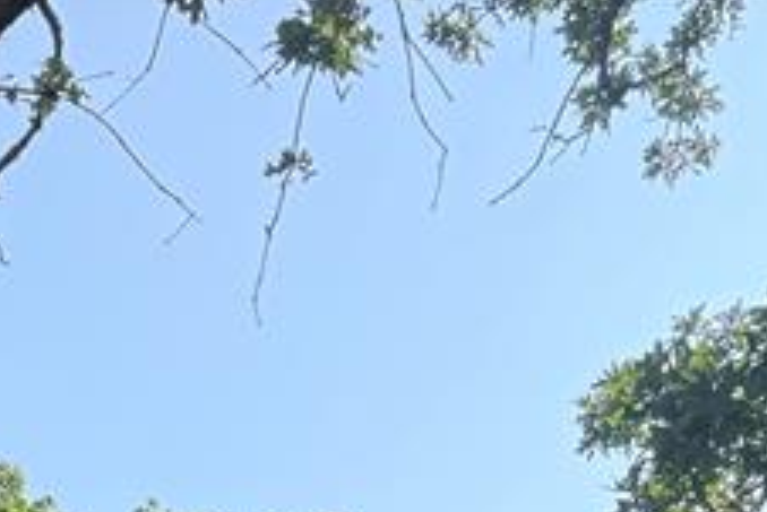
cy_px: 1292
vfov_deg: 10.3
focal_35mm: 113
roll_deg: -0.4
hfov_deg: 17.6
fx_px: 2409
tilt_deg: +3.4
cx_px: -14
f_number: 1.78
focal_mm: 6.76
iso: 100
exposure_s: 1/920
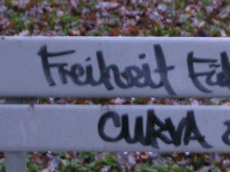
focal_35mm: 175
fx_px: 1162
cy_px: 96
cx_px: 207
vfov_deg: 8.5
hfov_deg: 11.2
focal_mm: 11.5
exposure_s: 1/2.5
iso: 200
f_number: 3.2
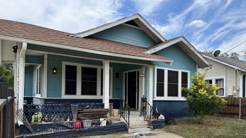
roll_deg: -0.6
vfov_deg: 42.3
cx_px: 120
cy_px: 92
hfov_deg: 69.9
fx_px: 176
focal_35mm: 27
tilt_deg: +1.9
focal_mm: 6.76
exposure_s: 1/2252
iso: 80
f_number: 1.78
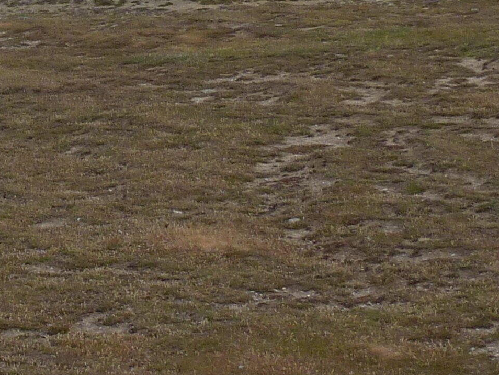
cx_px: -345
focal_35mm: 172
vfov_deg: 8.4
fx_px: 2480
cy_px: -269
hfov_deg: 10.9
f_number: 5.6
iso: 80
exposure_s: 1/500
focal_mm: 7.3
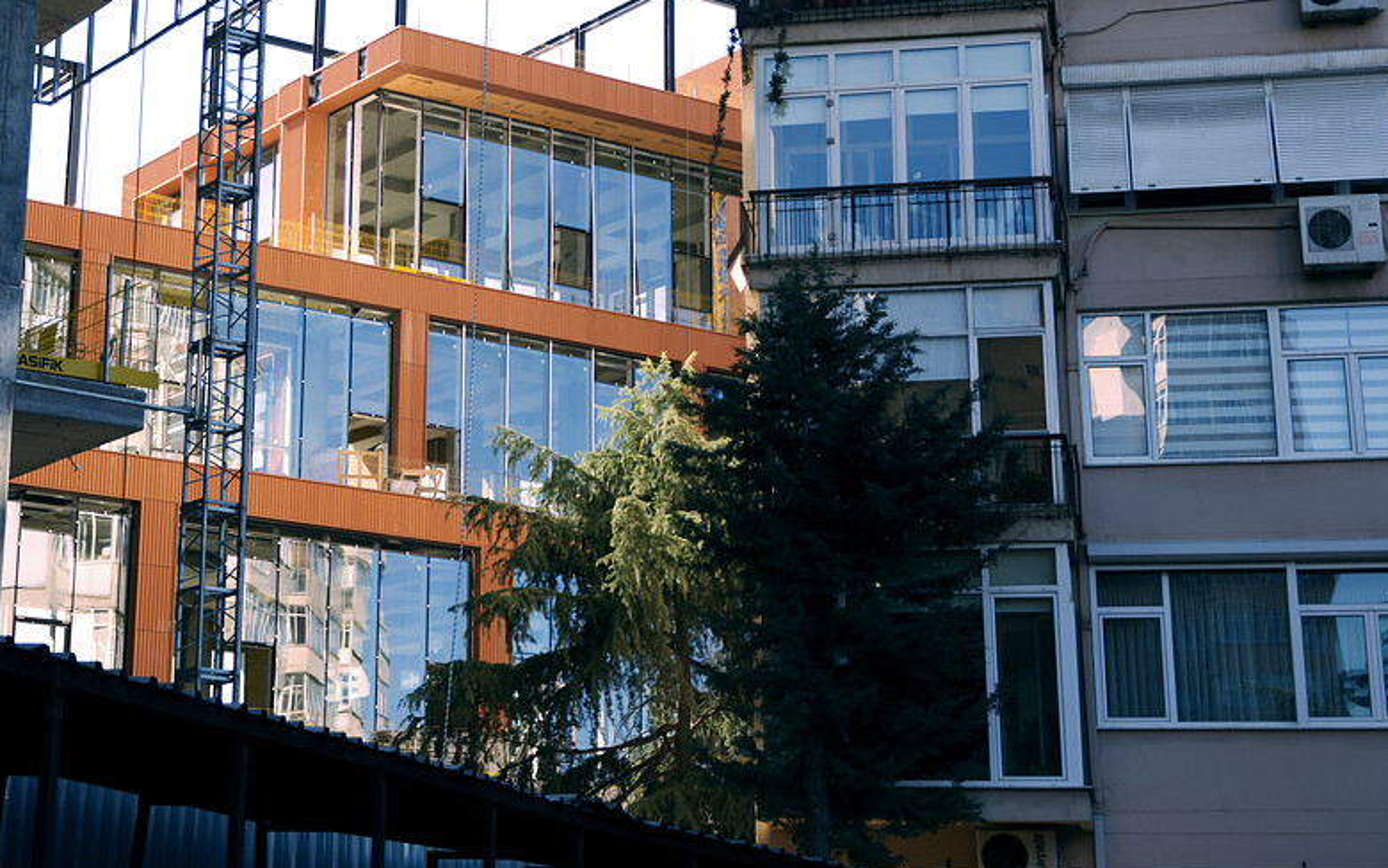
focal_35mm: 69
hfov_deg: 29.4
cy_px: 180
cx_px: 399
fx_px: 2611
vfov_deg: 18.7
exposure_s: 1/250
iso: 125
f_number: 3.6
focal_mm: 29.6
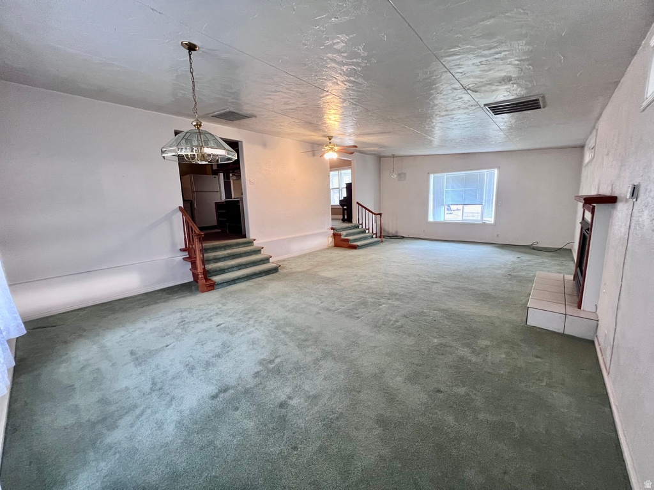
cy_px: 245
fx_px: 246
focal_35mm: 13
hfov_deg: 106.2
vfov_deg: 89.9
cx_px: 327
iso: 320
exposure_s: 1/60
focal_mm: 1.57
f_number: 1.8
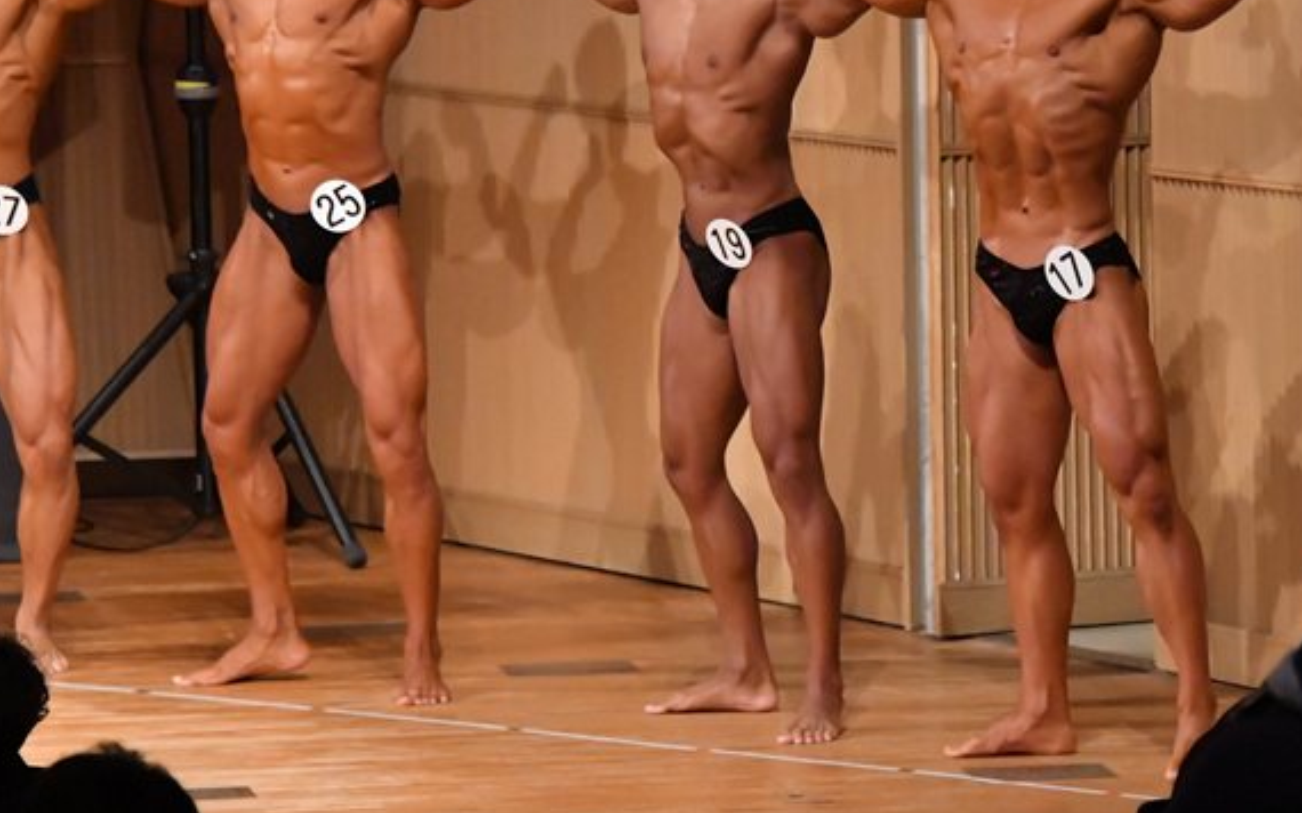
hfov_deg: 6.0
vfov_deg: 3.7
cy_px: 260
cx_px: 833
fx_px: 12523
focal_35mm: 353
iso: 11400
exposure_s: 1/400
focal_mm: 170
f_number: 5.6
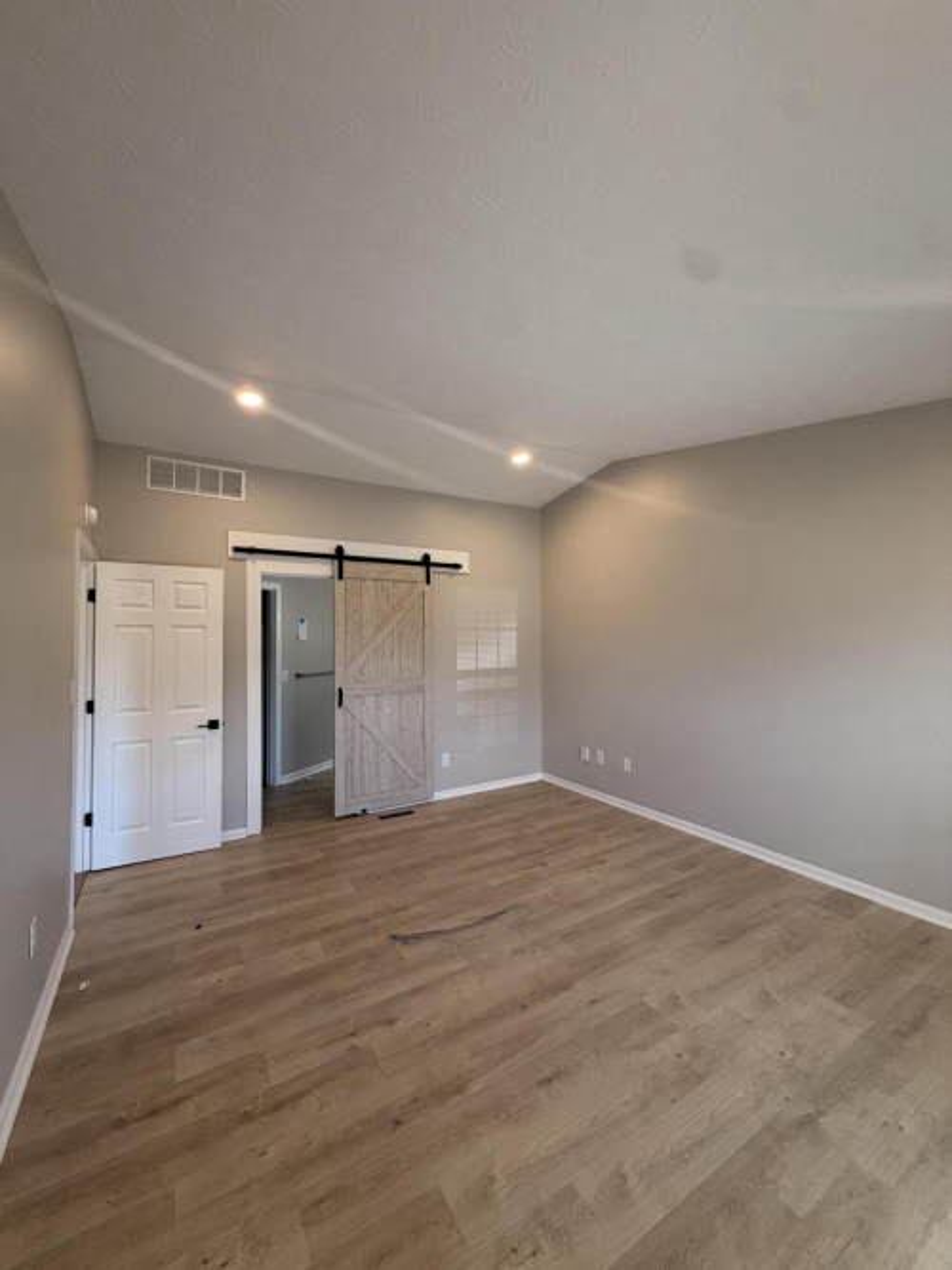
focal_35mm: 14
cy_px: 635
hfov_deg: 85.7
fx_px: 514
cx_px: 476
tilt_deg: +1.1
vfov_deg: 102.1
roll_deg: +0.2
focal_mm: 2.22
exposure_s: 1/120
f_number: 2.2
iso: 160
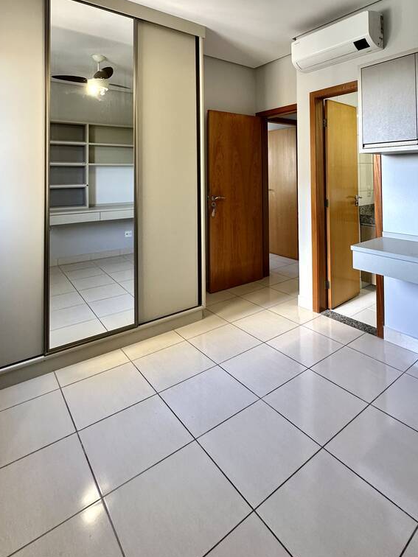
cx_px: 245
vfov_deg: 78.0
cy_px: 168
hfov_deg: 65.5
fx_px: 322
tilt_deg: +2.6
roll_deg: -0.1
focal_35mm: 20
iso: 200
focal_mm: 2.22
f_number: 2.2
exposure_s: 1/120
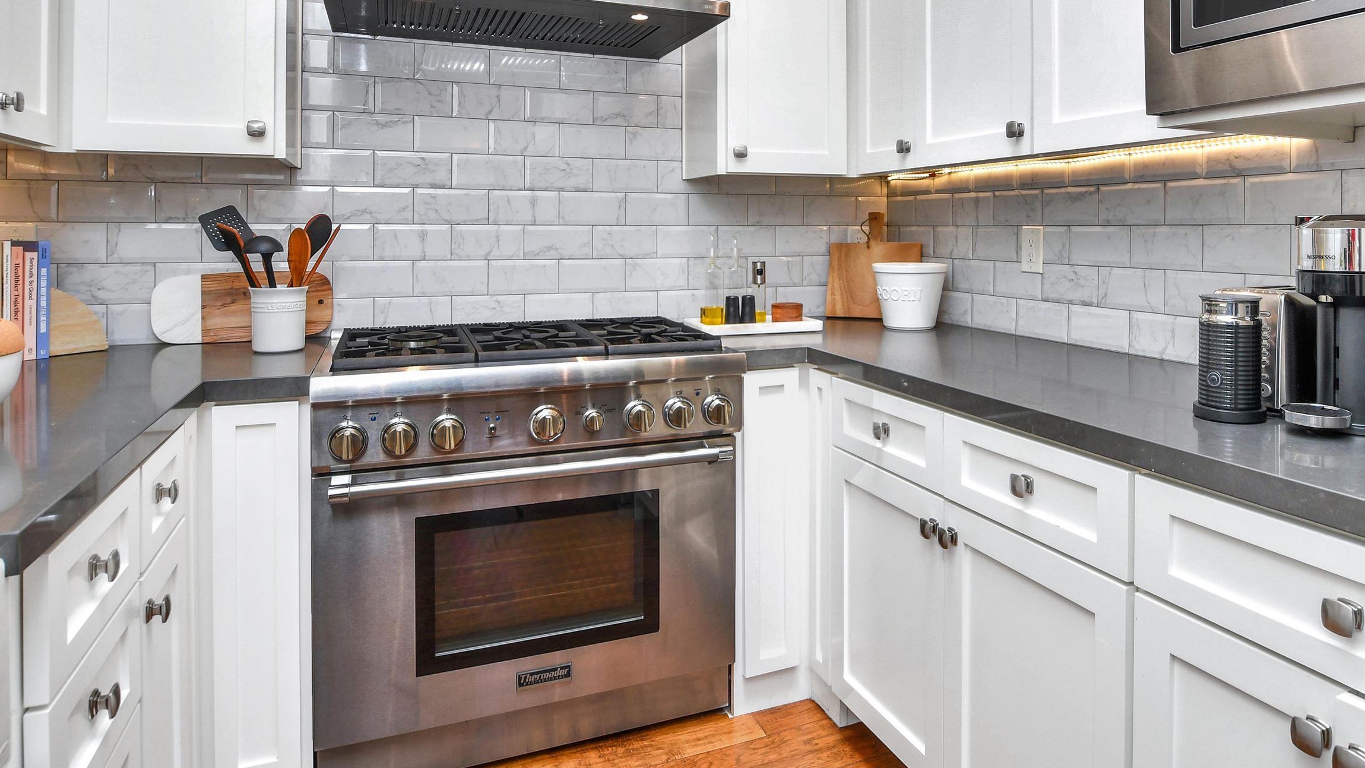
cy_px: 213
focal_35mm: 21
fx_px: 760
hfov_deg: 83.2
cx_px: 793
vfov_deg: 51.8
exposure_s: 1/30
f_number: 6.3
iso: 250
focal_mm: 10
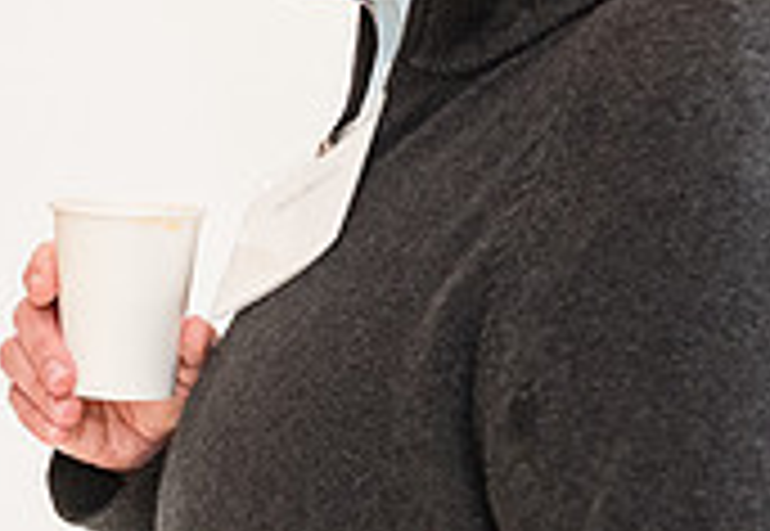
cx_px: 21
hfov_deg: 10.3
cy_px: 239
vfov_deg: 7.2
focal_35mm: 196
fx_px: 4238
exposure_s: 1/160
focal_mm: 50
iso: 2000
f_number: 5
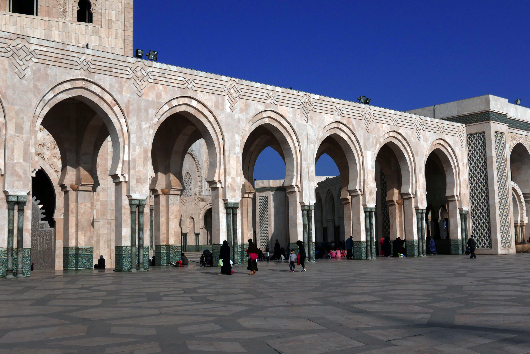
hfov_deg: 44.5
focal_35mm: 44
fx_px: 648
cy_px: 177
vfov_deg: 30.6
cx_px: 265
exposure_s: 1/3200
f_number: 10
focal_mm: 19.9
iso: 200
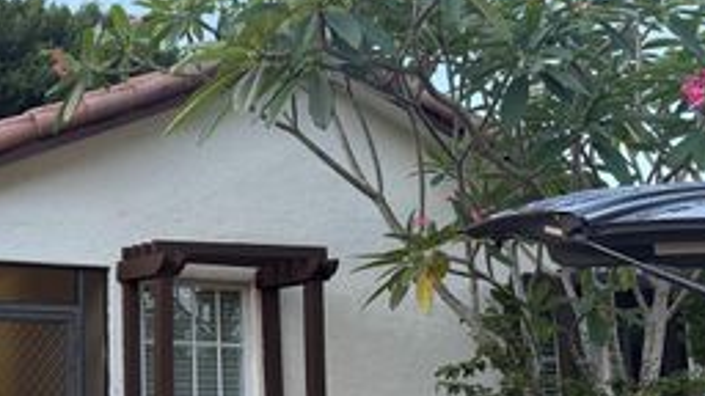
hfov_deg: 37.0
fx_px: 953
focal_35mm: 51
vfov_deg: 23.2
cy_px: 301
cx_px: 25
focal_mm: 6.76
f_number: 1.78
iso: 200
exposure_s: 1/120
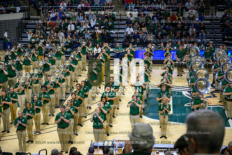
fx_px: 451
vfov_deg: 19.5
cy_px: 78
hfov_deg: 28.8
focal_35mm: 70
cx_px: 116
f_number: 4.5
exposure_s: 1/500
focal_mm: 70
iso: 3200
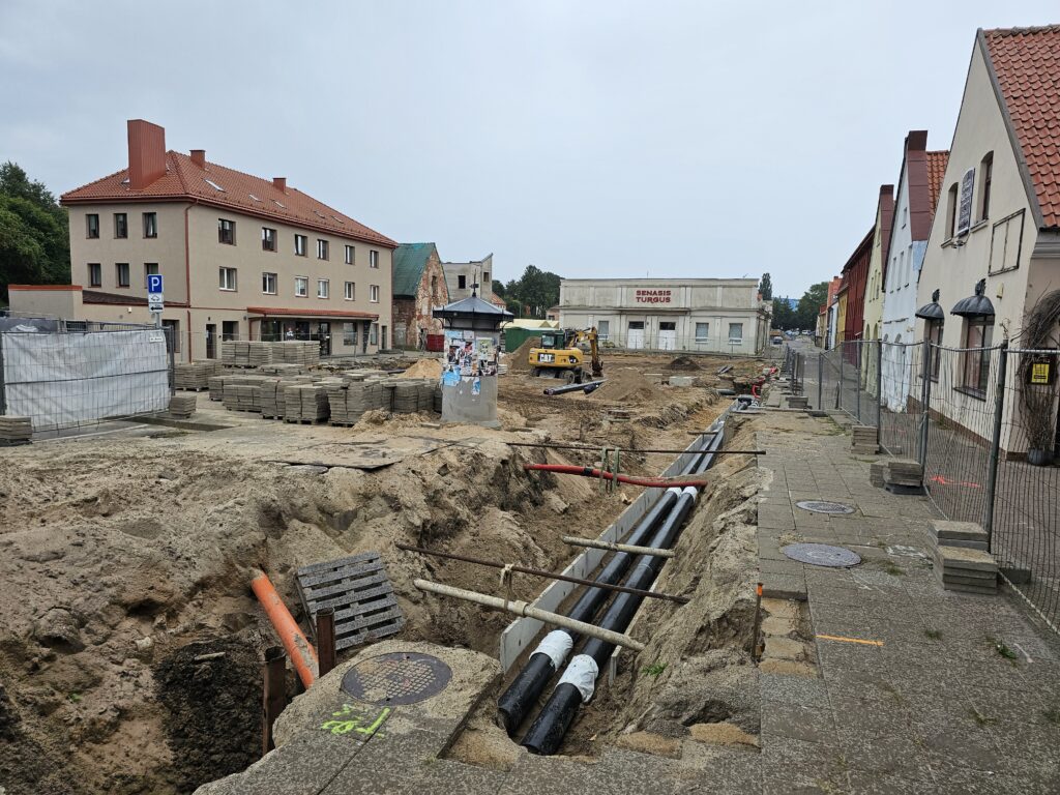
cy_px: 398
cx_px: 530
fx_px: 704
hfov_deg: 73.9
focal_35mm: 23
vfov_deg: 58.9
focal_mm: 6.3
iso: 25
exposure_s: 1/180
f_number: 1.7
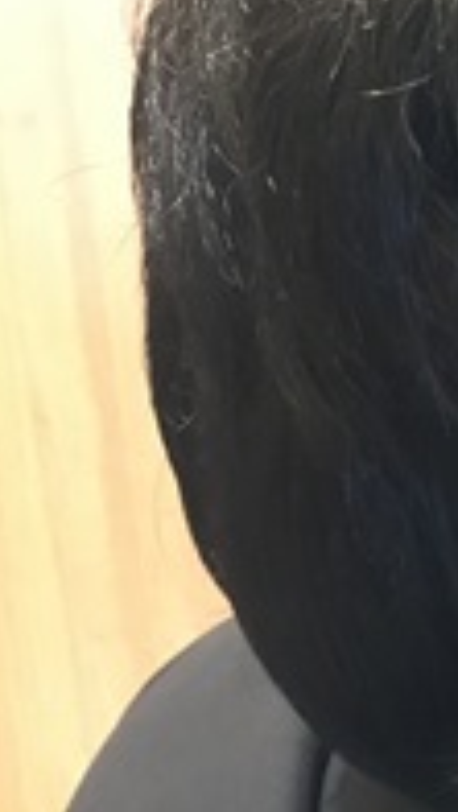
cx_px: 664
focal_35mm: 64
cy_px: 198
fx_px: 1380
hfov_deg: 17.2
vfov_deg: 32.2
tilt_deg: -18.0
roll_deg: +1.2
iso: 800
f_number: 2.2
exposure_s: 1/15
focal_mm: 4.15
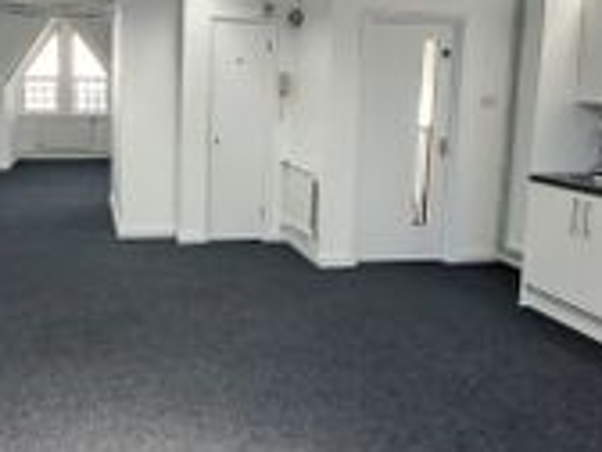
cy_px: 165
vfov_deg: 37.5
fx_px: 661
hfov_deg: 48.5
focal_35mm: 38
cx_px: 222
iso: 50
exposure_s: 1/50
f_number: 2.2
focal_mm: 1.64
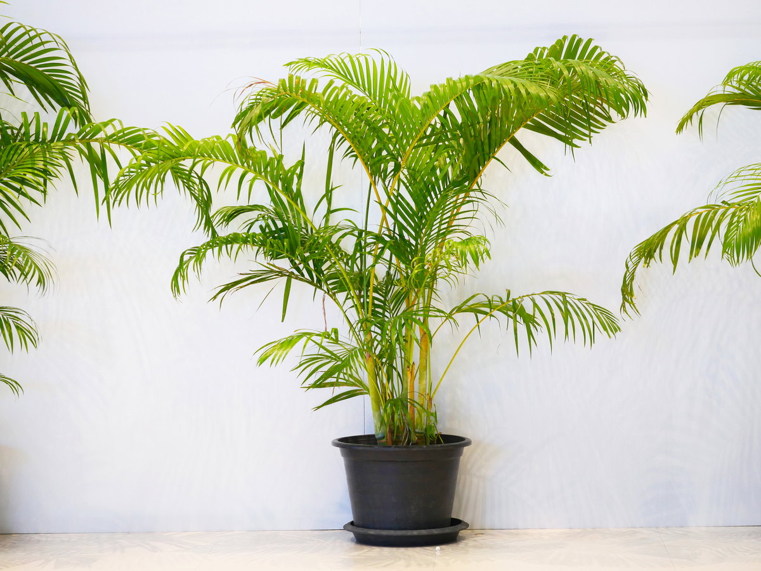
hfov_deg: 16.4
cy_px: 286
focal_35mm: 120
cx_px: 380
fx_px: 2638
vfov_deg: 12.3
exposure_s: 1/40
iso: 640
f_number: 2.8
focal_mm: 60
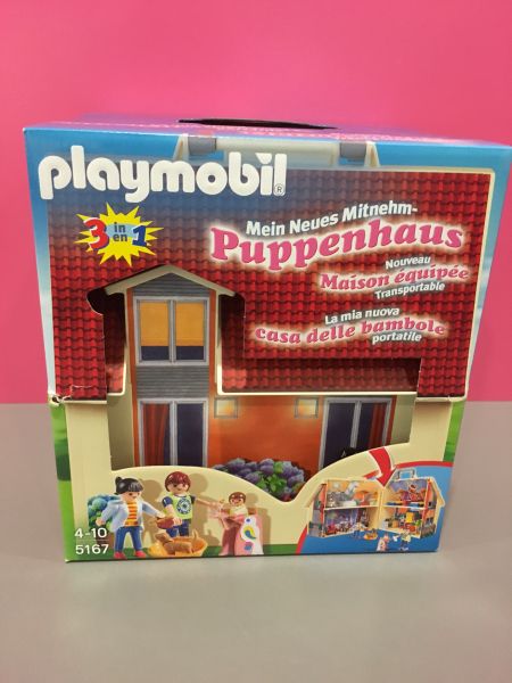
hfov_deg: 48.2
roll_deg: -0.7
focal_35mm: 29
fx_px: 572
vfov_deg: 61.7
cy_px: 342
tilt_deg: -20.6
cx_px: 256
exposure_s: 1/17
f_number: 2.2
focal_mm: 4.15
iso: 250
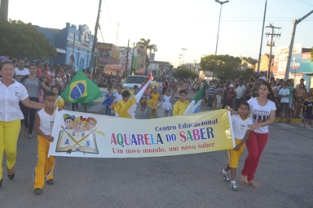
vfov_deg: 29.9
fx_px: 391
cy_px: 101
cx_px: 121
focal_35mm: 45
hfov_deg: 43.3
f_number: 4
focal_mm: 18
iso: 100
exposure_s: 1/160
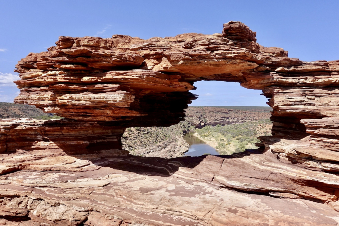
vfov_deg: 49.6
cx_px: 170
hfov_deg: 69.4
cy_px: 113
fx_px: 245
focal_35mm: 26
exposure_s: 1/500
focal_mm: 9.47
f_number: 5.6
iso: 125
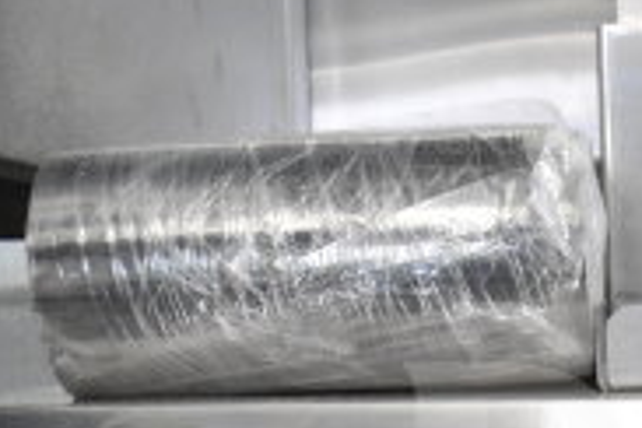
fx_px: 1783
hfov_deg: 19.5
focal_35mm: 100
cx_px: 716
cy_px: 640
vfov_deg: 13.0
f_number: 3.5
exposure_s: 1/30
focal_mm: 20
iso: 4500
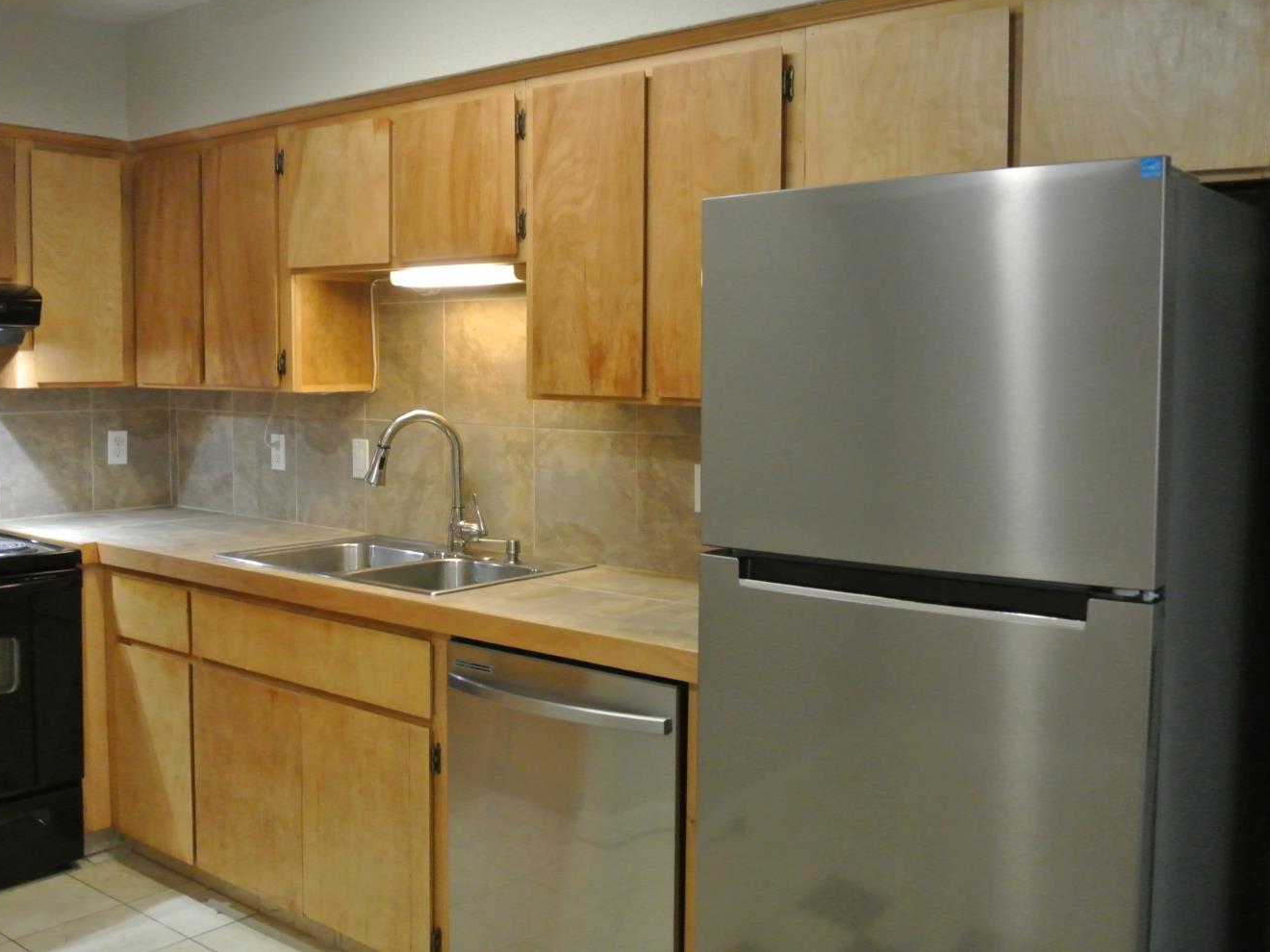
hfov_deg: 52.6
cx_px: 585
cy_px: 470
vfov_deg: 40.7
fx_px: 1284
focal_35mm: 35
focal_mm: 12.2
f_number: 3.8
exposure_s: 1/60
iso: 2000
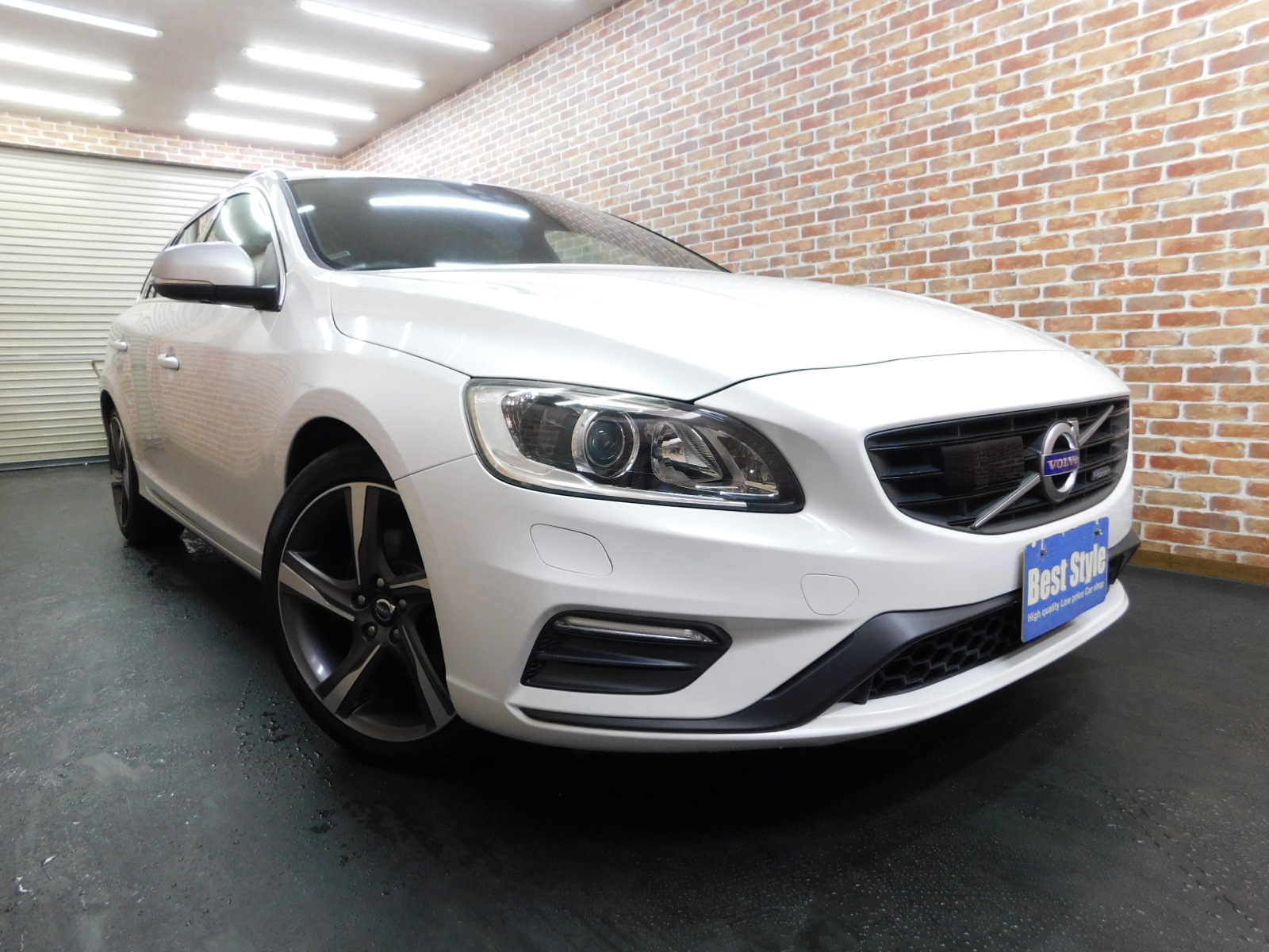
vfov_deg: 58.9
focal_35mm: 23
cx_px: 634
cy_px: 476
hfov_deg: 73.9
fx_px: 843
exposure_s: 1/30
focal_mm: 4
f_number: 3
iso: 250
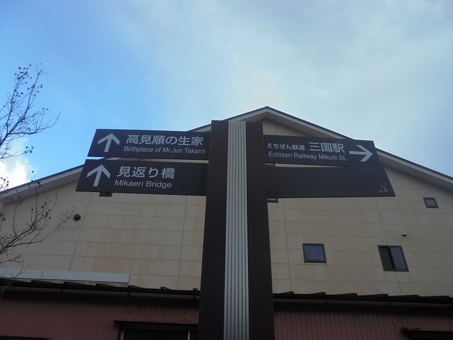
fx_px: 340
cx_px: 226
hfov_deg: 67.3
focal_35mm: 26
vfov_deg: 53.1
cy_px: 170
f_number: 3.5
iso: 100
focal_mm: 4.6
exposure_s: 1/400
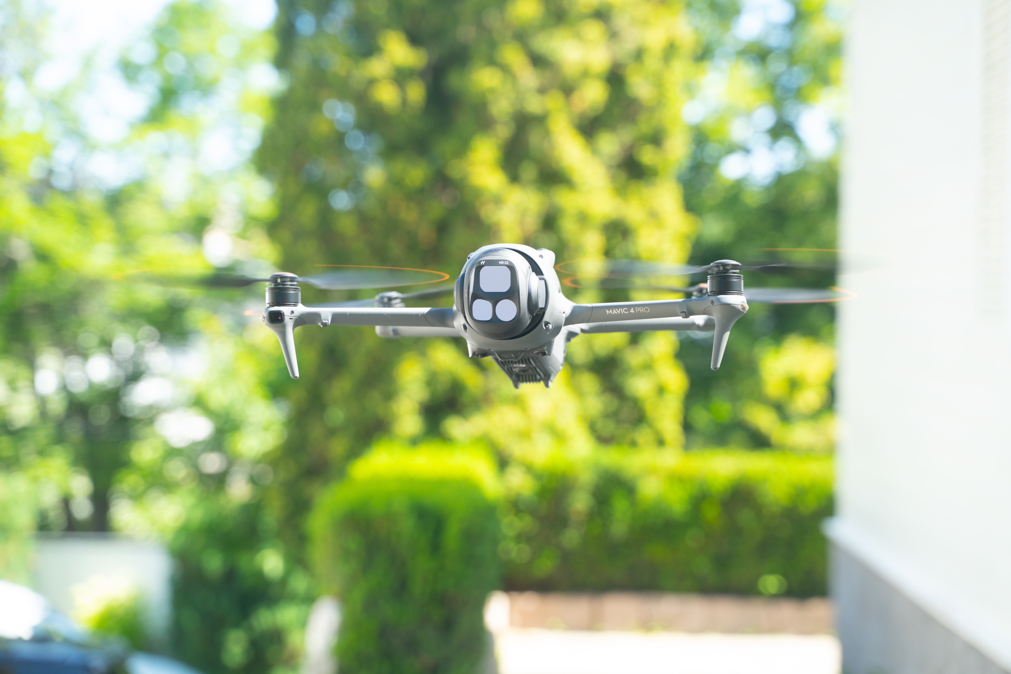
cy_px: 337
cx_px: 506
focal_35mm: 75
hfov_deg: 27.0
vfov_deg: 18.2
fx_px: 2106
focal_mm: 75
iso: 800
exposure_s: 1/200
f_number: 4.5
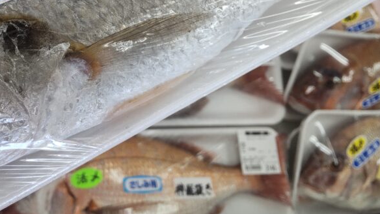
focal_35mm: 43
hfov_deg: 46.3
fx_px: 433
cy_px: 44
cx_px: 113
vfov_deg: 27.2
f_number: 2
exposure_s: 1/60
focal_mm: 3.43
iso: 82
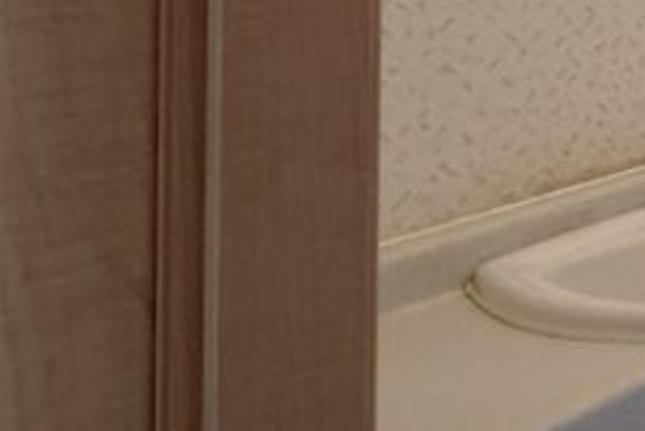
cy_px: -132
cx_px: 1266
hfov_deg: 19.6
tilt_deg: +0.8
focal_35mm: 61
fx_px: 1094
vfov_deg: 20.4
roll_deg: -0.8
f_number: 2.2
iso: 200
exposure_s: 1/100
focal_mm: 2.22
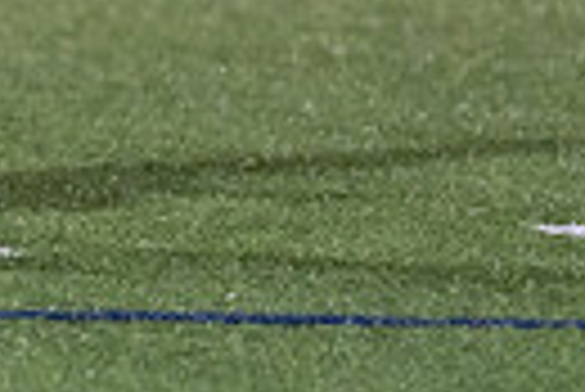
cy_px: -159
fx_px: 20319
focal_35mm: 1249
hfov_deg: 1.6
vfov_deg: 1.1
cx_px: -692
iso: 2000
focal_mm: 200
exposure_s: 1/1000
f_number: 2.8
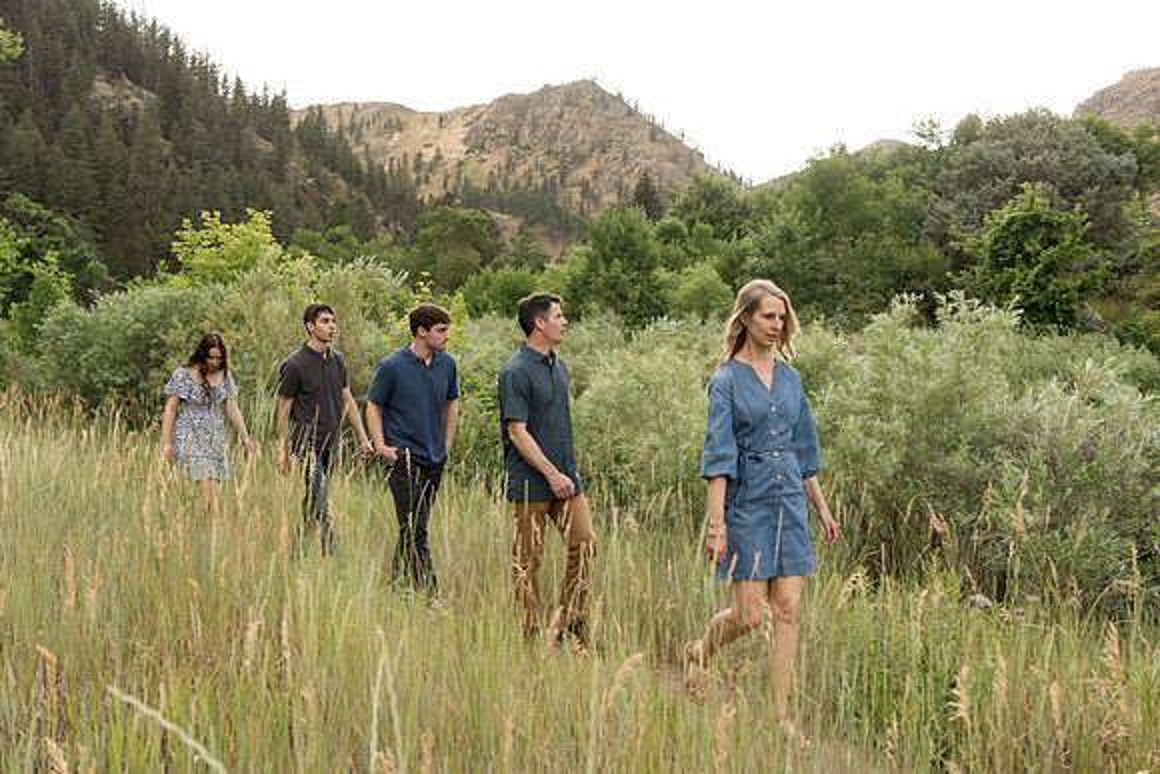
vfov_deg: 37.9
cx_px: 580
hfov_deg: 54.4
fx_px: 1128
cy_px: 387
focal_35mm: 35
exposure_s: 1/200
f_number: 4.5
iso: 800
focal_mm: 35
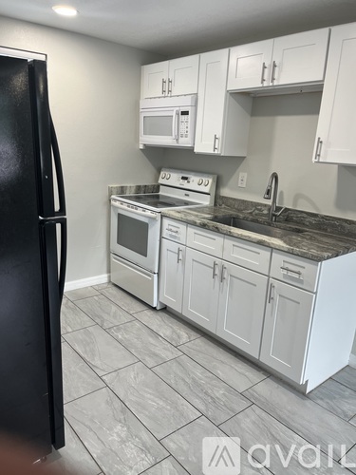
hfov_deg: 53.1
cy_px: 238
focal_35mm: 26
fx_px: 357
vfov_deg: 67.3
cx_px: 178
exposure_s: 1/60
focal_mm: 5.1
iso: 64
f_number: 1.6
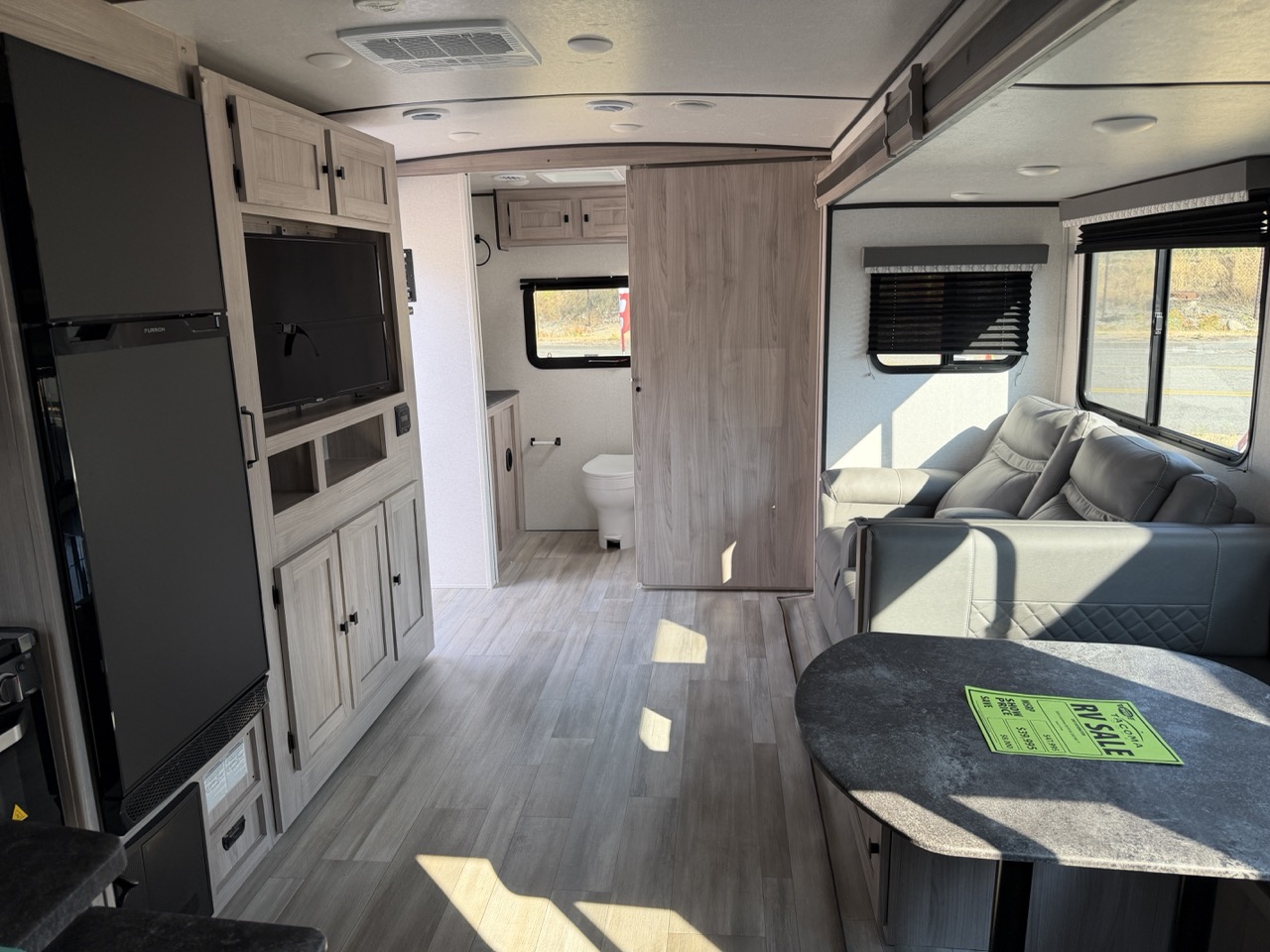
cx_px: 635
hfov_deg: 71.6
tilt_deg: -12.7
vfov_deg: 56.8
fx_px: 881
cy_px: 476
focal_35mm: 24
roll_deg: +3.9
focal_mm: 6.76
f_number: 1.78
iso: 125
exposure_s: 1/121
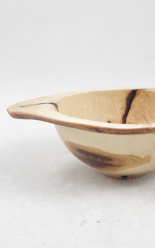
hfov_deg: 15.2
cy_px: 125
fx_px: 580
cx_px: 118
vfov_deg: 24.1
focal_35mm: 86
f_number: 8
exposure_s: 1/30
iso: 640
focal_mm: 37
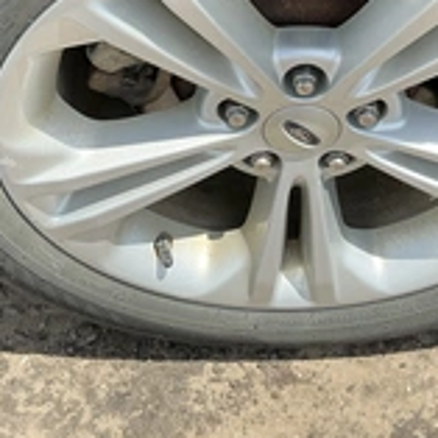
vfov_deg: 26.2
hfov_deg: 27.0
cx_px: 310
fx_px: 902
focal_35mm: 63
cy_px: 28
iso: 25
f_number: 1.8
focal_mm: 3
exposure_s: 1/674
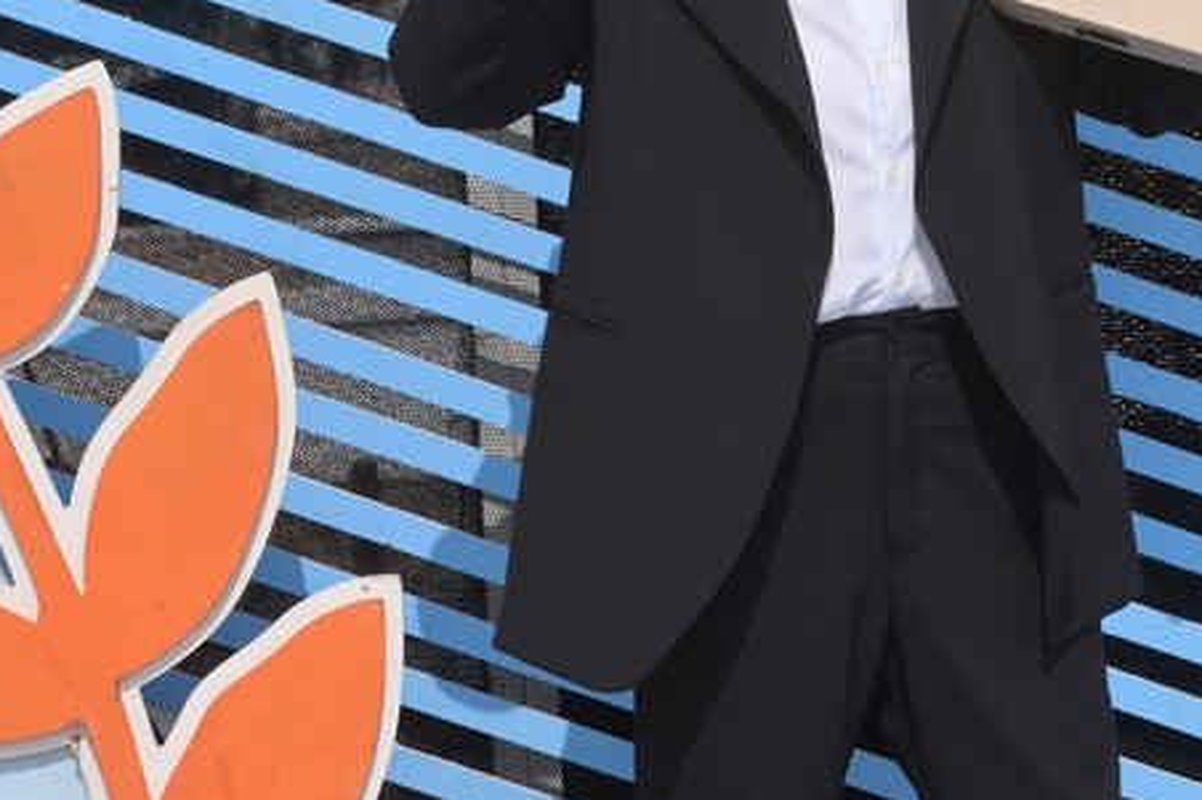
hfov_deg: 9.4
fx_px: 7309
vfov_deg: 6.3
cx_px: 872
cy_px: 11
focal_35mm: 219
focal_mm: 110
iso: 250
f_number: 8
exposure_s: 1/640
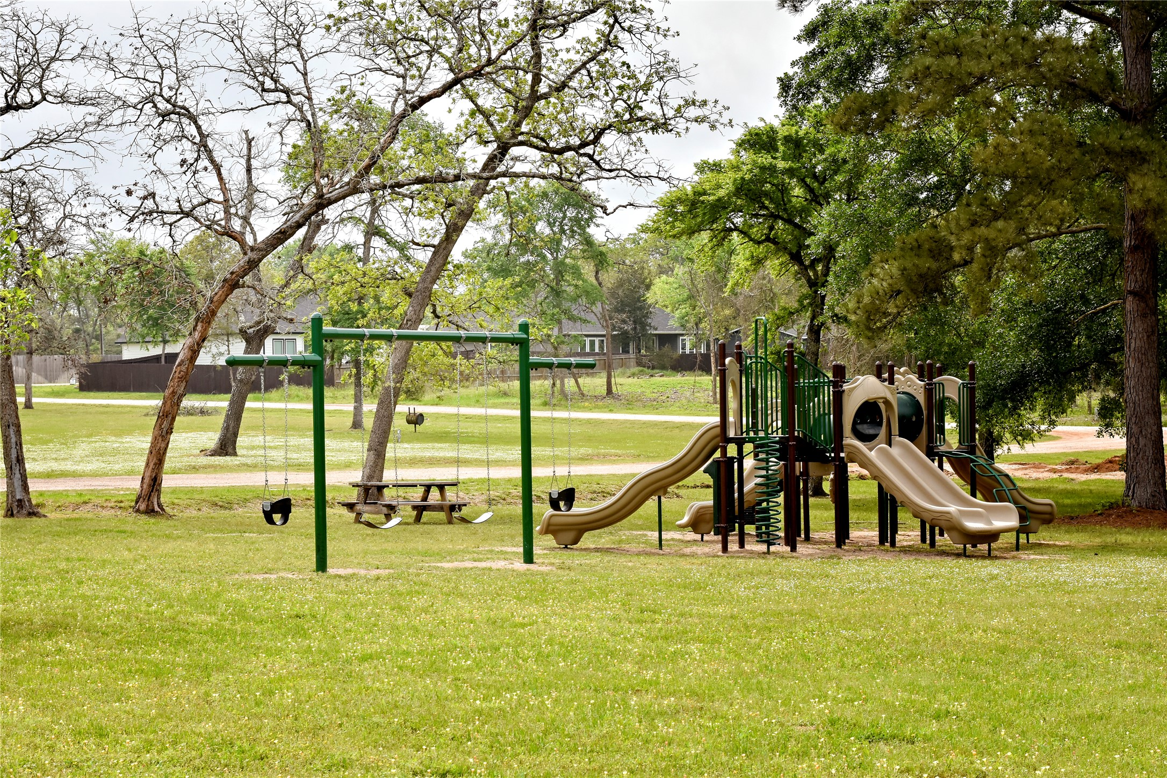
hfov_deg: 27.0
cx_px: 584
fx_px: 2431
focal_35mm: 75
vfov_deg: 18.2
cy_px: 389
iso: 180
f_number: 8
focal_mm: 50
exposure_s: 1/320
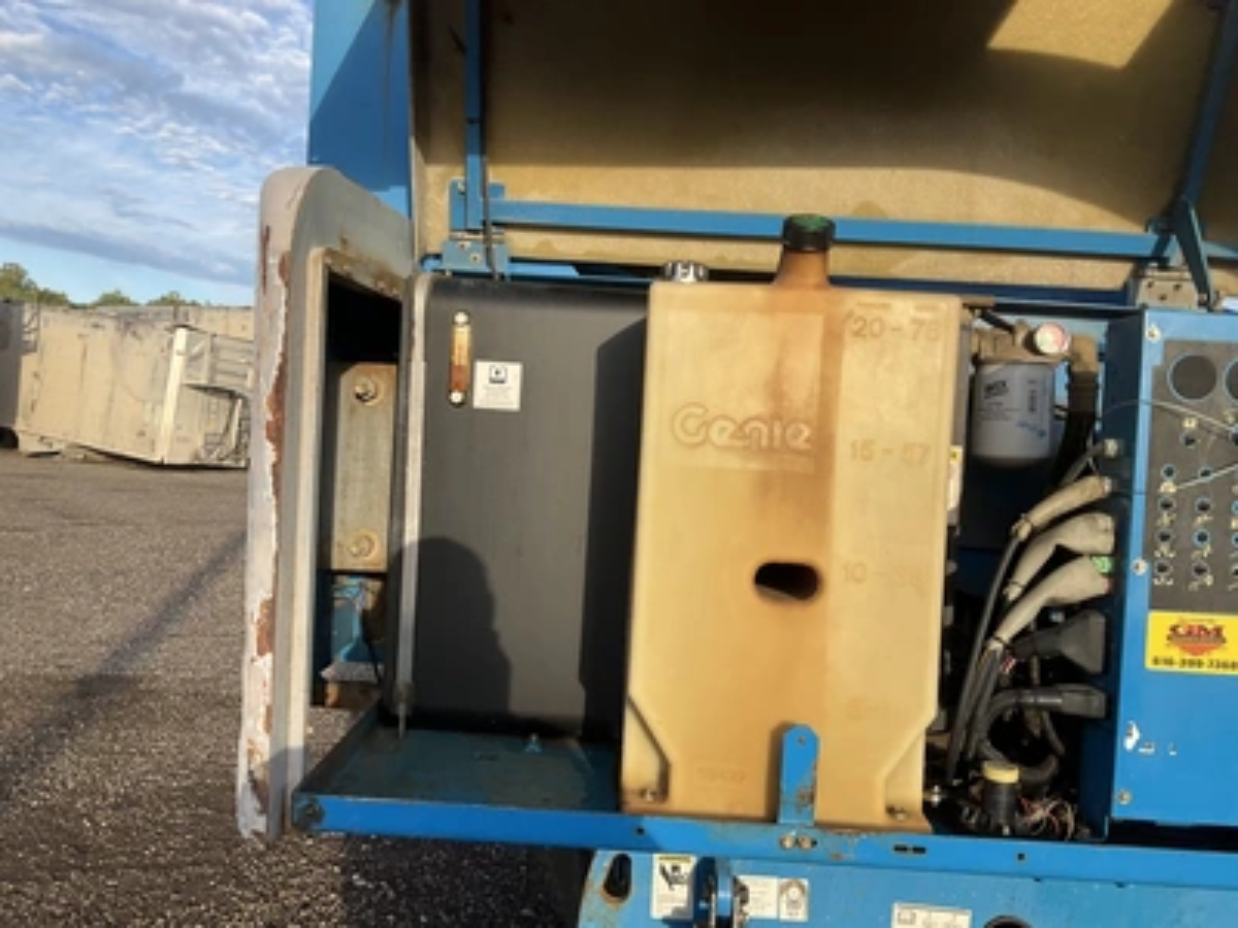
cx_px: 619
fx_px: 1037
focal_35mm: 29
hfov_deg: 61.7
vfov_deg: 48.2
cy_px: 464
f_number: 1.8
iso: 25
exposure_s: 1/770
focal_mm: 3
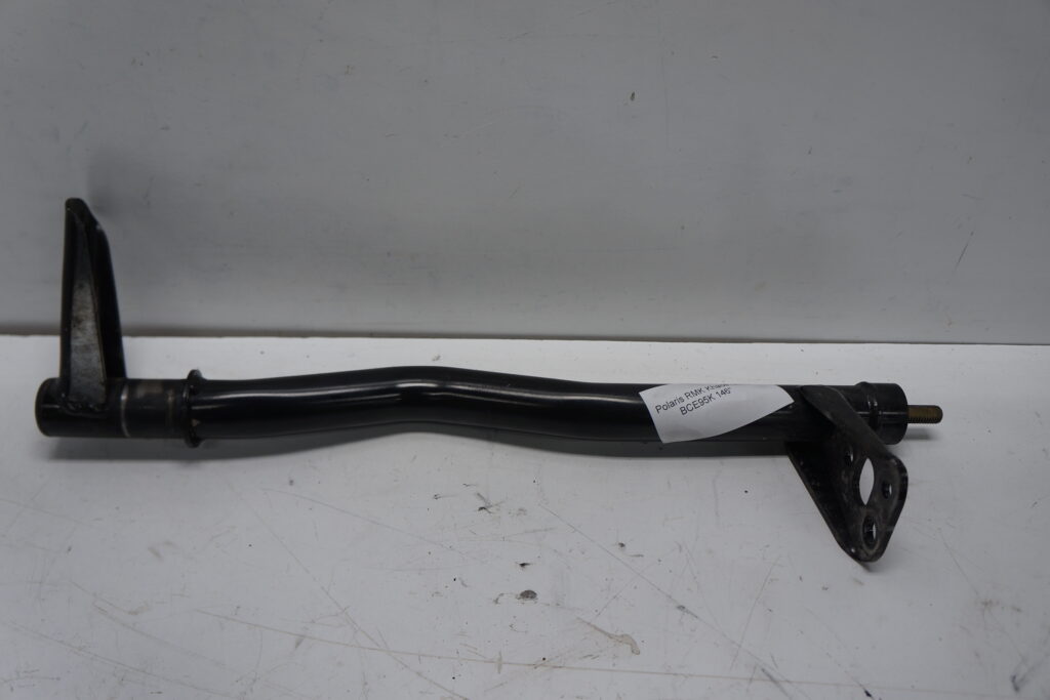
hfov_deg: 61.9
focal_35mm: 30
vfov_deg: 43.6
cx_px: 525
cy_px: 350
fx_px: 875
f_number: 4
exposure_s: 1/100
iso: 100
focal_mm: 20
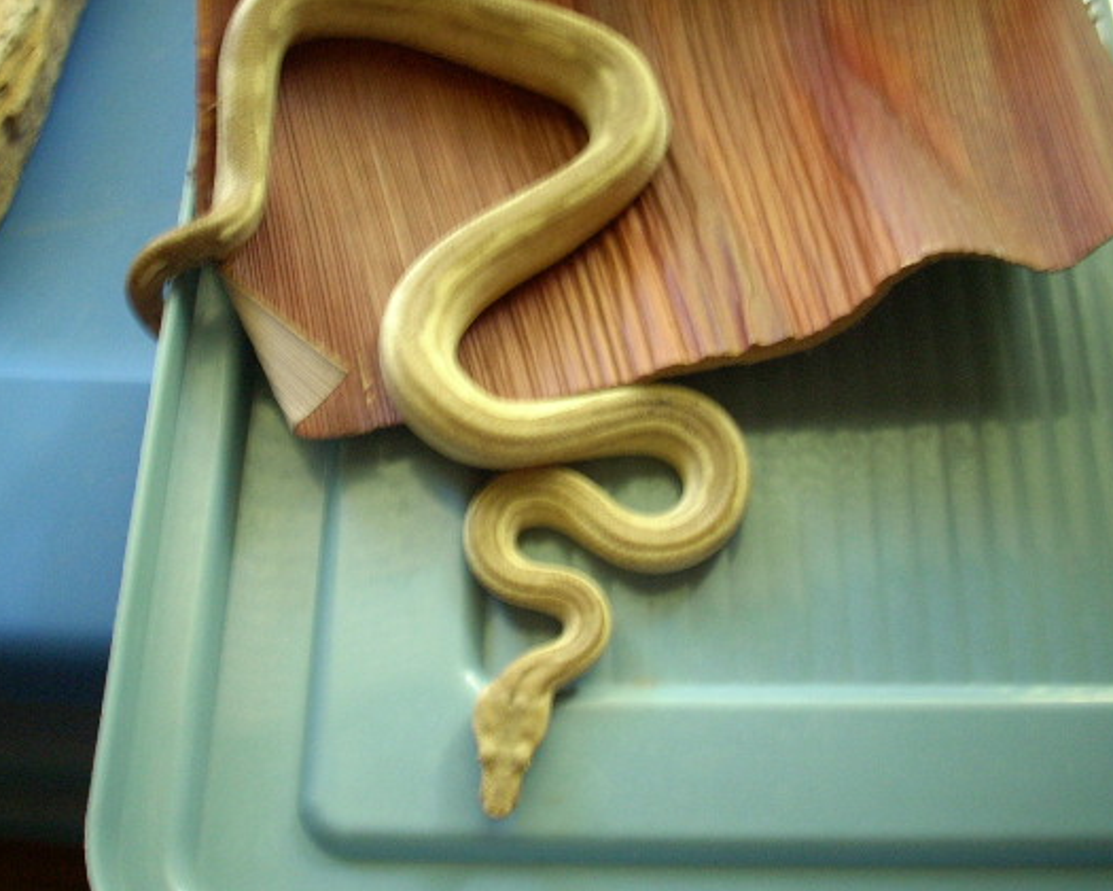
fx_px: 1449
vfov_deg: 34.1
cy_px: 435
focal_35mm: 44
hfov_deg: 42.0
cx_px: 498
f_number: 2.8
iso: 200
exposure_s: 1/15.3
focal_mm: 6.2
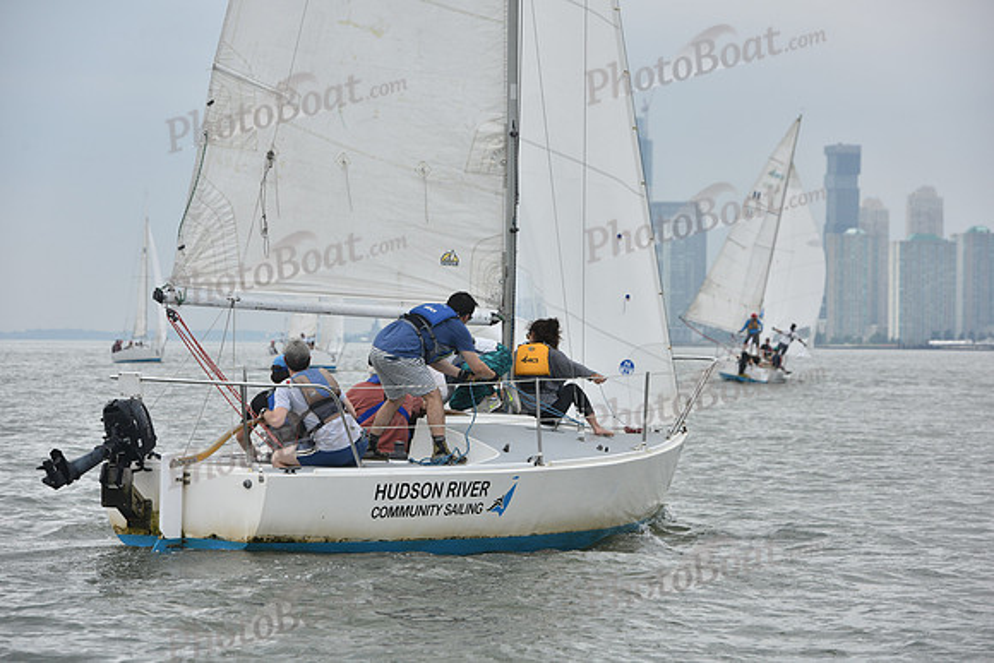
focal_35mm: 150
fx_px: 4142
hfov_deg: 13.7
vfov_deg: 9.2
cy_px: 332
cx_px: 497
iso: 320
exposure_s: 1/1250
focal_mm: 150
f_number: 7.1
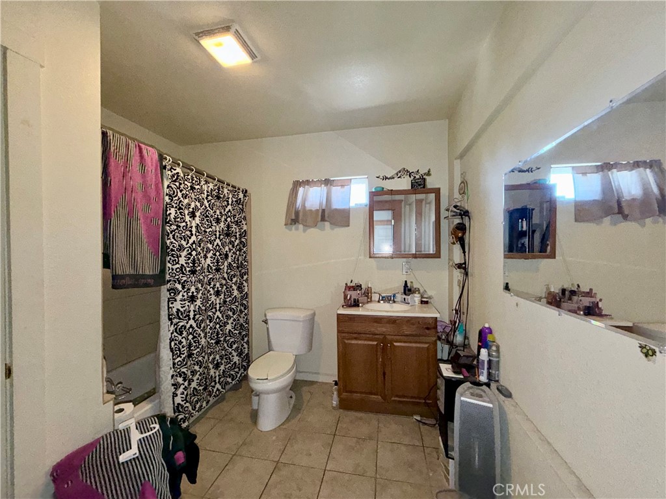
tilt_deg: -1.3
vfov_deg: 85.7
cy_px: 250
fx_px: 269
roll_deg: +1.2
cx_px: 333
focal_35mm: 14
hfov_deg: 102.1
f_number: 2.2
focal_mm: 2.22
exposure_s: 1/60
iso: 160
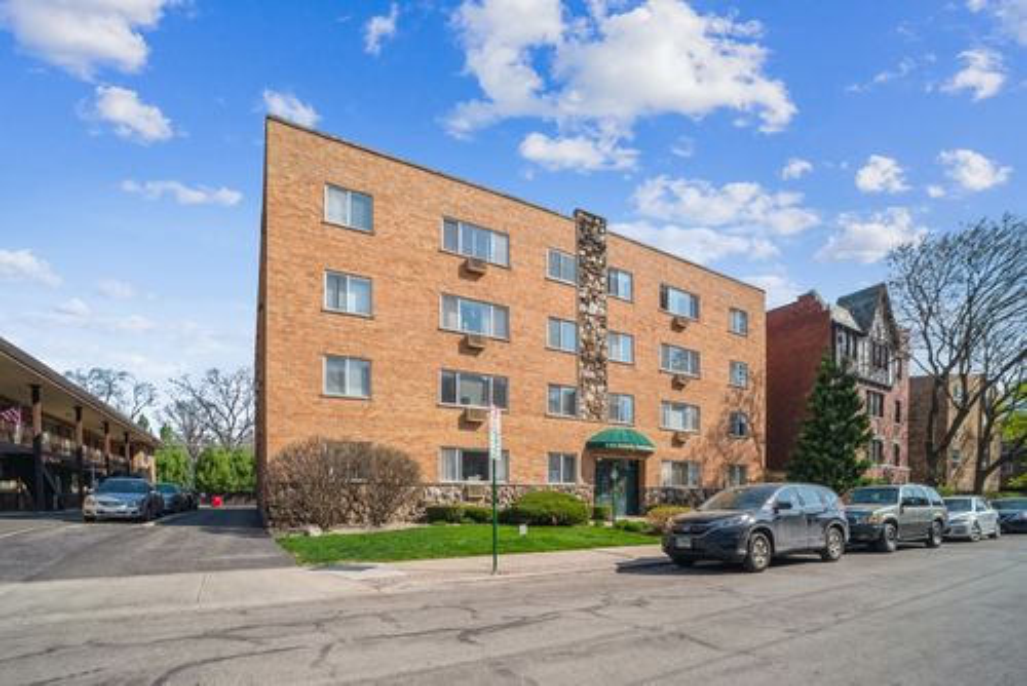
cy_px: 343
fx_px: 428
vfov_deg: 77.4
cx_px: 514
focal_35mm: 15
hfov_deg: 100.4
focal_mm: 15
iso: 100
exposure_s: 1/100
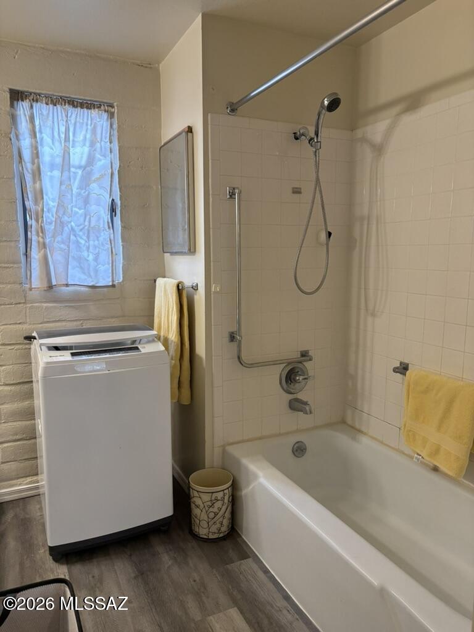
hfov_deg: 53.1
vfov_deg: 67.3
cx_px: 237
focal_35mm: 26
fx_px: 475
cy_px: 316
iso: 125
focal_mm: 5.96
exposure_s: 1/60
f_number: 1.6
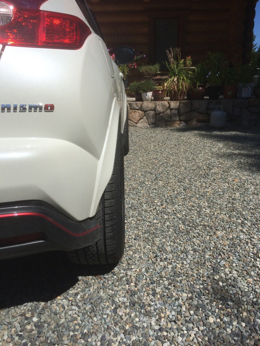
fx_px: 290
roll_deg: +0.6
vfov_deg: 61.7
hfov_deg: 48.2
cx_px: 130
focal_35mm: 29
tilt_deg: -17.0
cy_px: 173
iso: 32
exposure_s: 1/5128
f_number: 2.2
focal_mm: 4.15
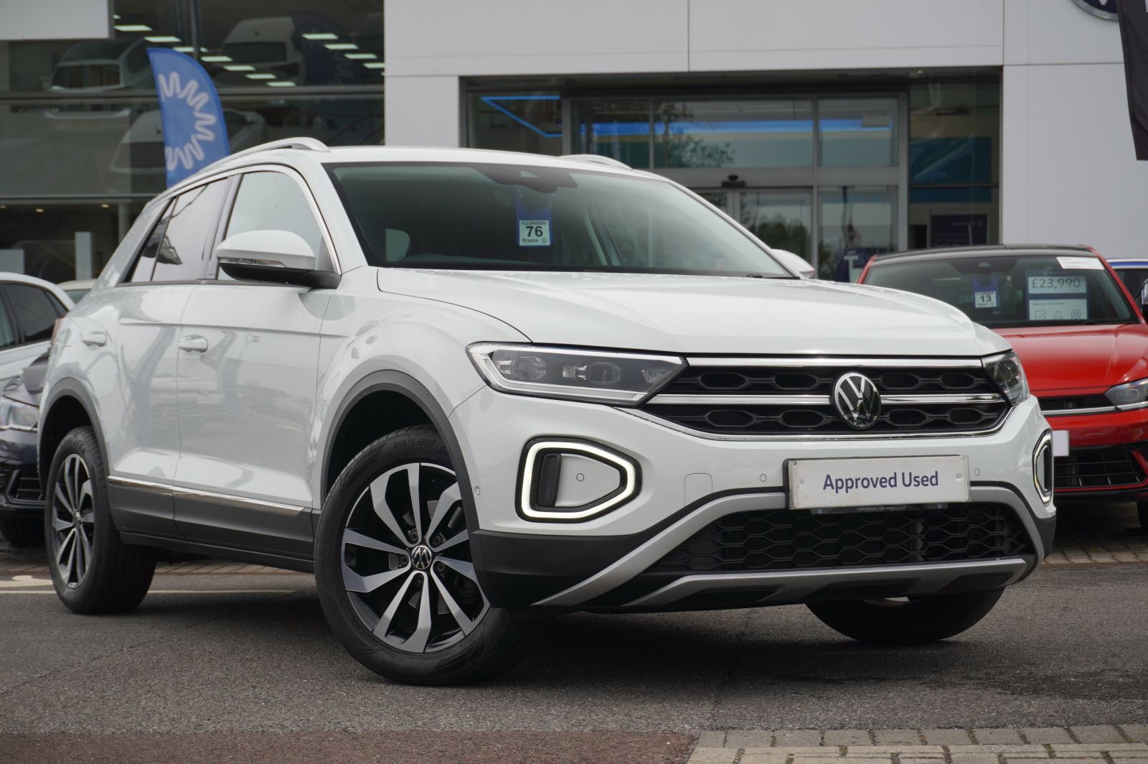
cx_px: 574
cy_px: 382
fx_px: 2151
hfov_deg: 29.9
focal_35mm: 68
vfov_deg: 20.1
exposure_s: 1/160
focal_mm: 45
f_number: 5.6
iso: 100
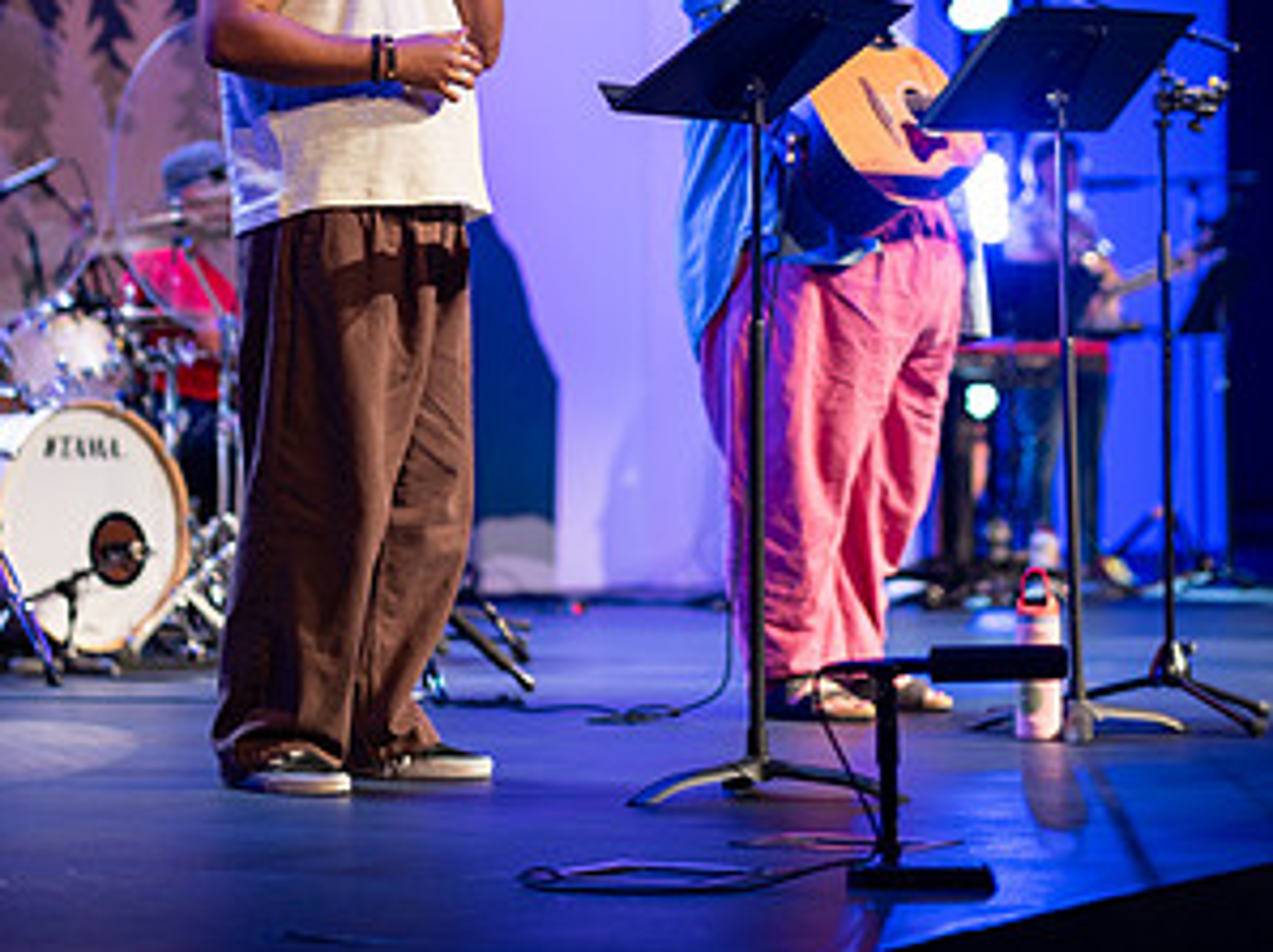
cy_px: 26
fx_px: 4483
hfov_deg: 16.2
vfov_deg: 12.0
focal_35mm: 122
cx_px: 636
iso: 200
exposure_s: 1/80
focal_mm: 56
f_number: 1.6
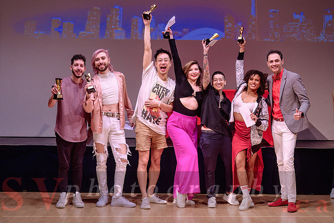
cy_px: 72
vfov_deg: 16.8
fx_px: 754
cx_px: 160
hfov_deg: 25.0
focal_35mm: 81
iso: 1000
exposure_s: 1/400
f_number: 3.2
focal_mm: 55
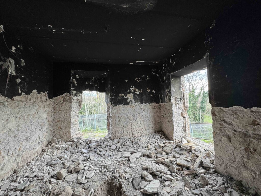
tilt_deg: +2.4
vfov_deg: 85.7
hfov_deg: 102.1
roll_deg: +2.4
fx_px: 106
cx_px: 130
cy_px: 98
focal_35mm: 14
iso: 100
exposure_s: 1/99
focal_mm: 2.22
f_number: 2.2
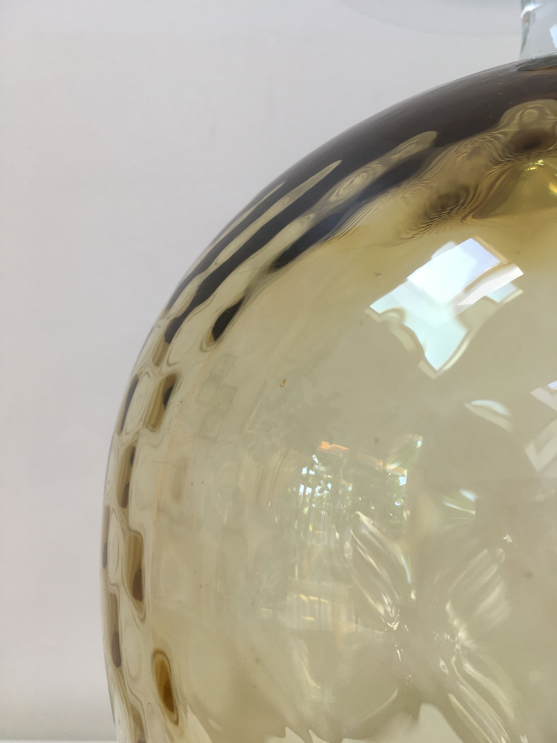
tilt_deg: +1.9
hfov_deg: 48.2
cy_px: 372
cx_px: 278
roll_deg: +0.3
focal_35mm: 29
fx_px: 622
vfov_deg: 61.7
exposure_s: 1/100
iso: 40
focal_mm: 4.15
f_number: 2.2
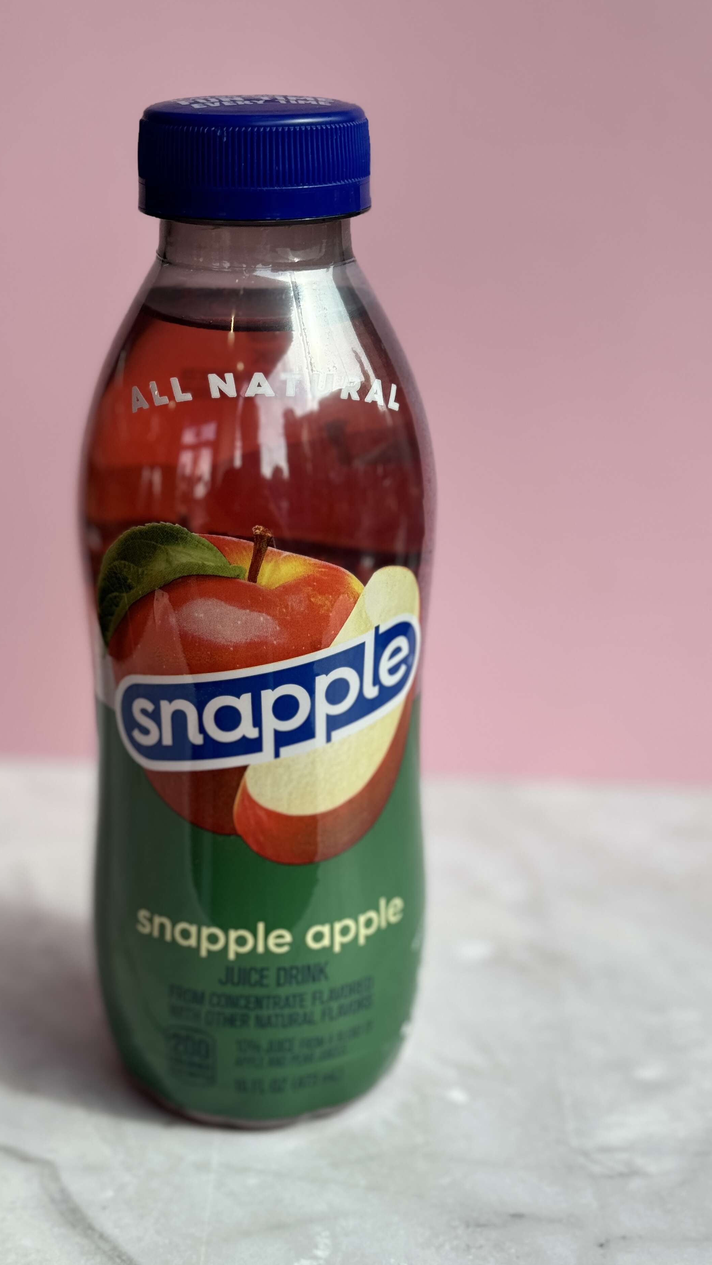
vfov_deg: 37.2
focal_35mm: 56
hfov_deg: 21.4
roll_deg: +0.8
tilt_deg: -21.8
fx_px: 1880
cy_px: 631
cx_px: 277
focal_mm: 6.76
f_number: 1.78
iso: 64
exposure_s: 1/1524
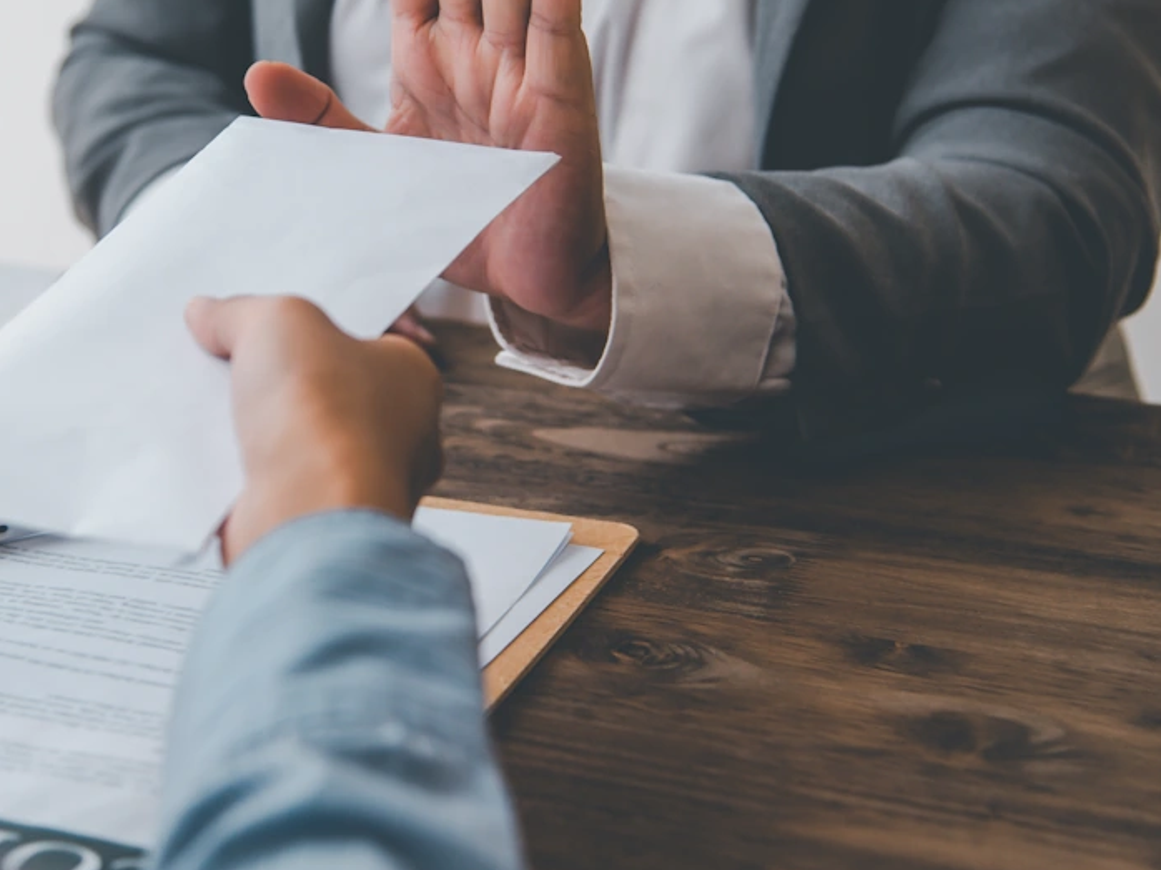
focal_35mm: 86
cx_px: 316
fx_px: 2883
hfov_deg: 22.6
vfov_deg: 17.1
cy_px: 277
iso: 200
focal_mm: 52
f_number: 4
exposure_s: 1/250
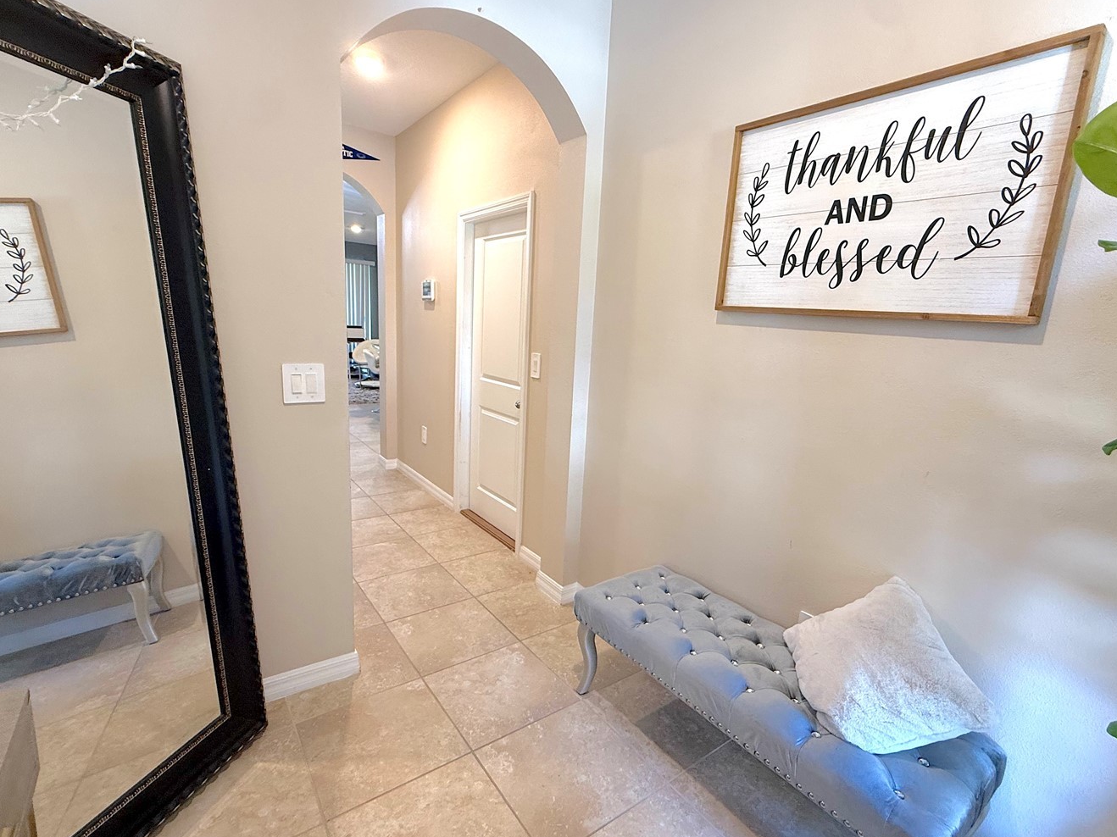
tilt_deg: -11.7
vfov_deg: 74.7
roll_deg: -3.8
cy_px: 423
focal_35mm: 17
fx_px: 548
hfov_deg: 91.0
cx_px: 583
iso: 160
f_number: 2.2
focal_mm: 2.22
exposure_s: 1/60
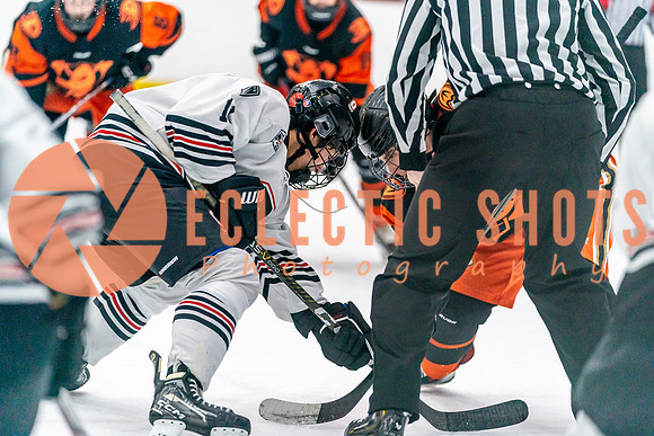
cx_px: 327
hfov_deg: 12.2
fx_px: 3053
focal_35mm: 168
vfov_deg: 8.2
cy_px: 218
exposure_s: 1/1250
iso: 3200
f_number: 2.8
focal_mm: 168
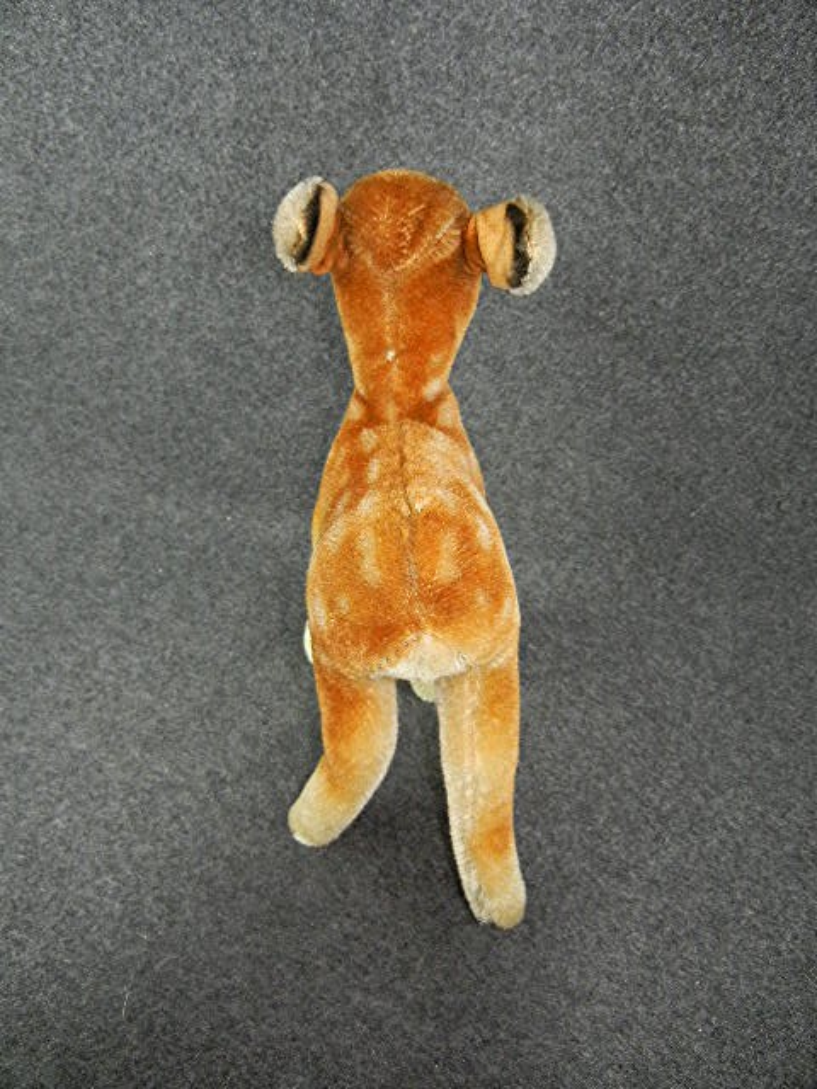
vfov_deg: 60.0
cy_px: 544
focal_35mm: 30
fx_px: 944
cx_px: 408
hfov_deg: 46.8
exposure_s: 1/30
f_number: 3.5
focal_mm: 5.4
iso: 536
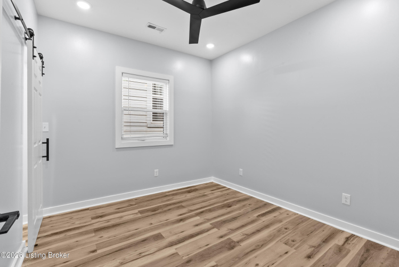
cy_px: 134
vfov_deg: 73.8
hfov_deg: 96.7
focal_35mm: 16
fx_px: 177
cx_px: 200
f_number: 11
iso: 400
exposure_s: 1/2.5
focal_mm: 16
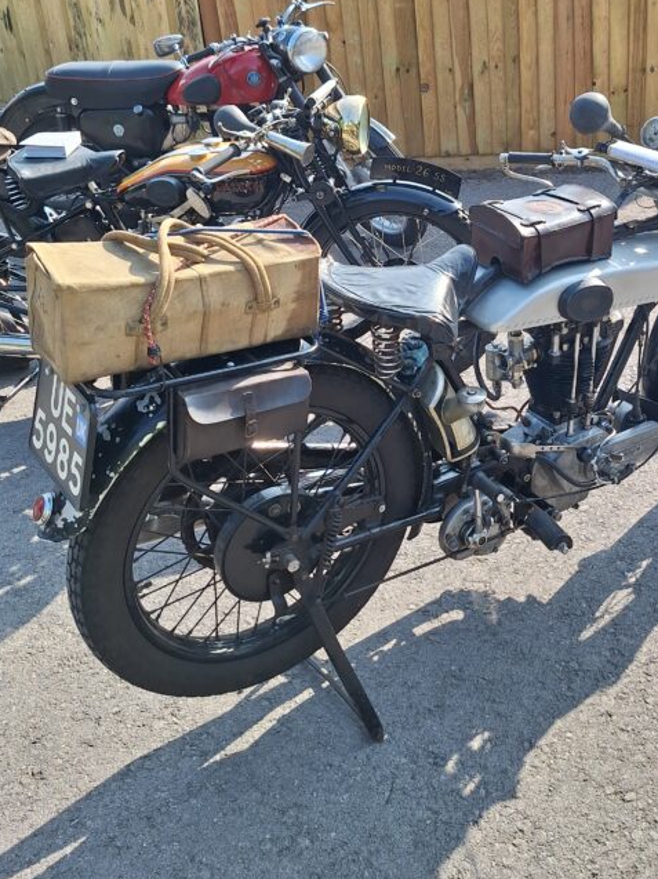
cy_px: 294
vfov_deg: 49.3
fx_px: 939
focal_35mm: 37
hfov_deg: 37.8
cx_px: 480
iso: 40
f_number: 1.8
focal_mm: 5.54
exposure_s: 1/904
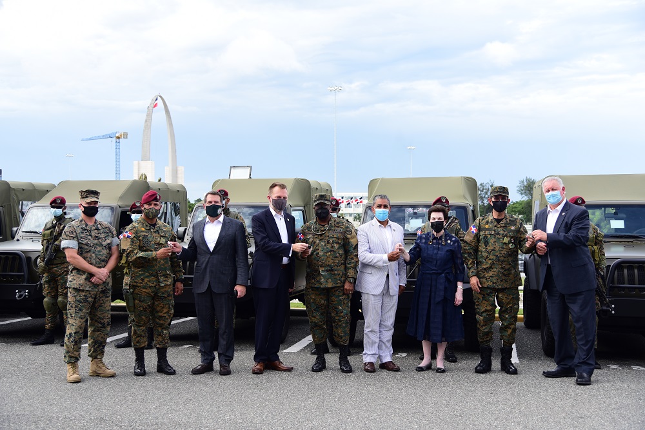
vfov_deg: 30.5
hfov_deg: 44.5
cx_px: 322
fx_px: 788
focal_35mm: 44
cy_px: 215
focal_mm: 44
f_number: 4
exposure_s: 1/400
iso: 200
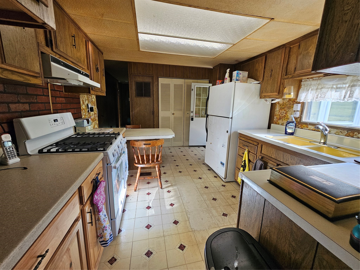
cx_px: 180
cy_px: 135
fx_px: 135
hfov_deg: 106.2
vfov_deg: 89.9
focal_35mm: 13
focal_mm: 2.2
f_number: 2.2
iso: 80
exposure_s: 1/120
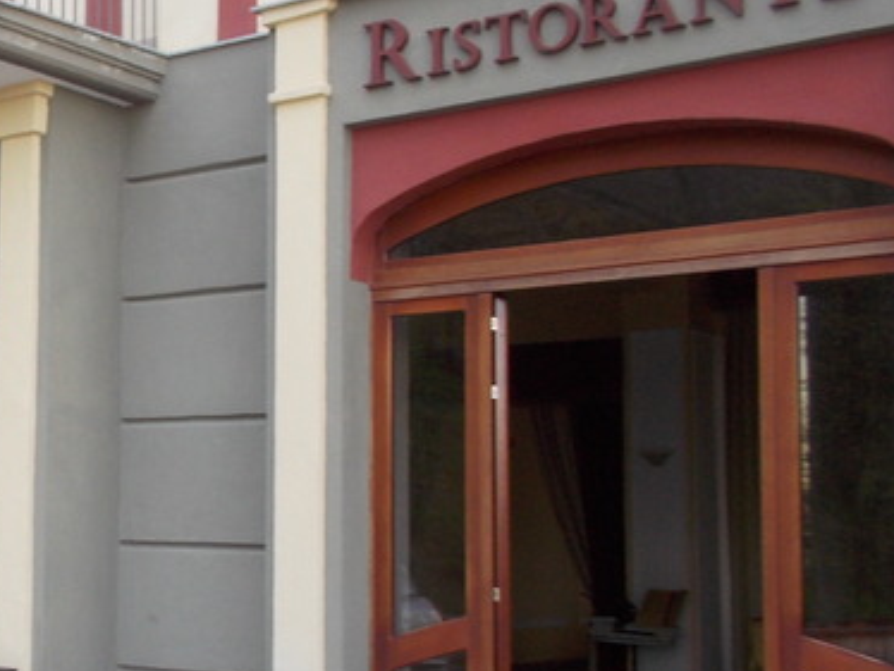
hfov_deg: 29.0
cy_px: 370
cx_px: -17
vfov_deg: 23.7
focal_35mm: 62
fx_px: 1602
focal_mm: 4.1
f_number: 3.3
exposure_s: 1/30
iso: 80
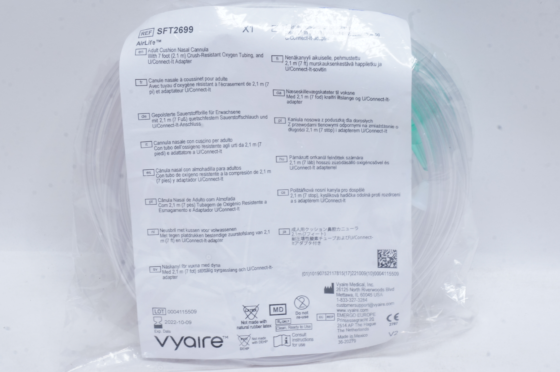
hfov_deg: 28.7
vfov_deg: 19.3
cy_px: 186
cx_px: 280
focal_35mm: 70
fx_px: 1095
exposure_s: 1/3
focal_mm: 47
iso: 400
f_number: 20
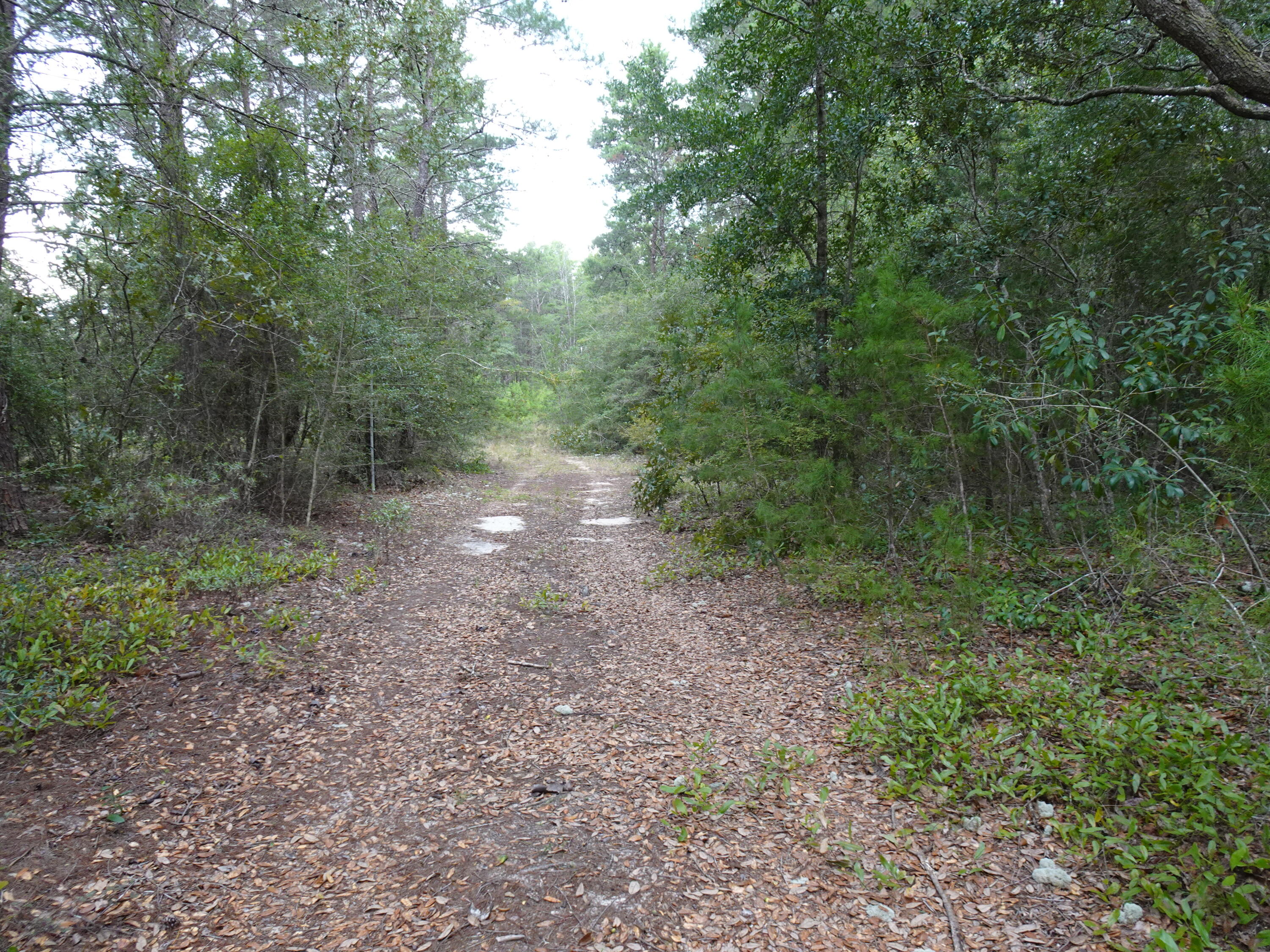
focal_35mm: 24
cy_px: 476
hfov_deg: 71.6
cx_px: 635
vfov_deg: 56.8
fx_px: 881
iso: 160
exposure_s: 1/30
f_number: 3.5
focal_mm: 4.25
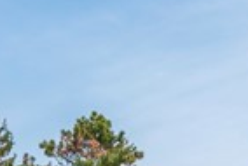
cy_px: 344
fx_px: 738
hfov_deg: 18.6
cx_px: 244
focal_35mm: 107
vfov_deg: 11.4
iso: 200
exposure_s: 1/400
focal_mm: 14
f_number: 9
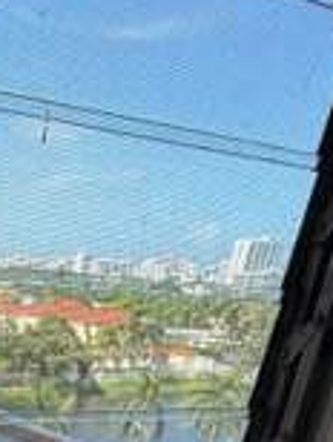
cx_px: -129
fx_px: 742
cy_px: 608
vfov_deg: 26.7
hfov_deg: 22.0
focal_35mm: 58
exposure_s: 1/403
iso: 50
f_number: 2.2
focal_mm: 2.22
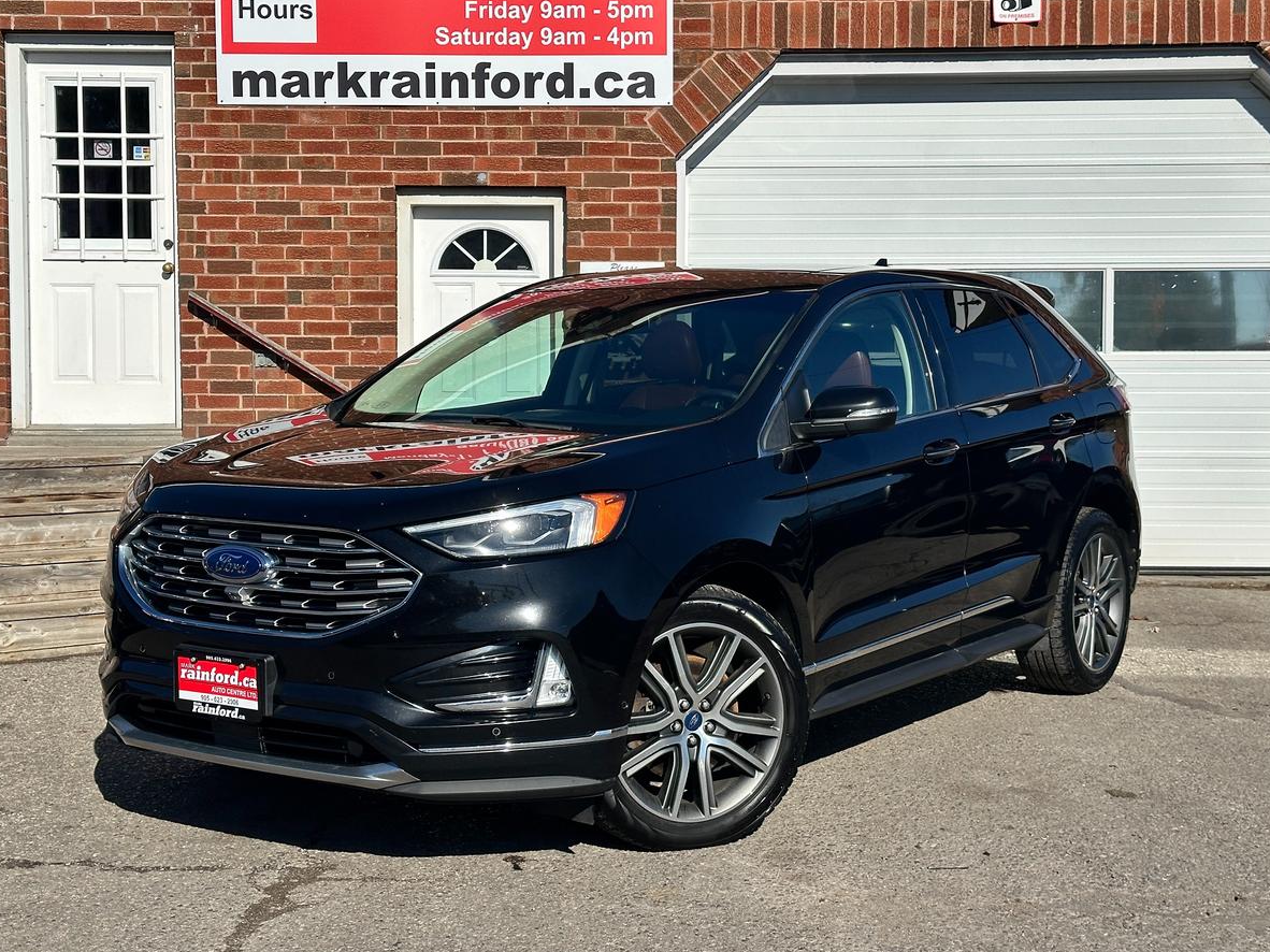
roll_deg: +0.0
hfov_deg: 36.8
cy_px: 444
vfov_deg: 28.0
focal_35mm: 52
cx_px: 645
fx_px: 1907
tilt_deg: -1.8
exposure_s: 1/7092
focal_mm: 6.86
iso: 64
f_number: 1.78
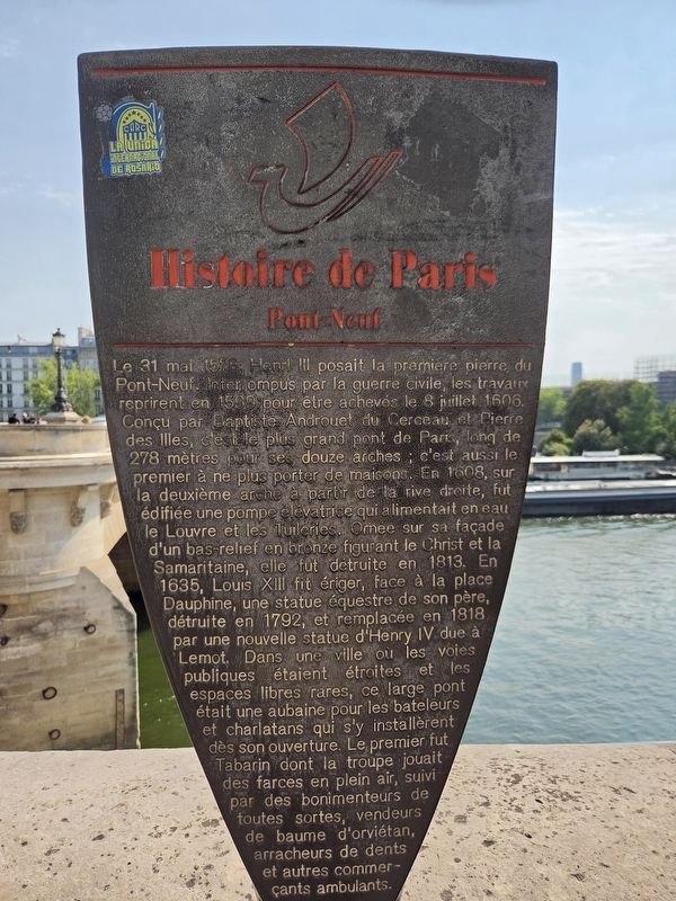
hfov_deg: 58.9
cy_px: 450
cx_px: 338
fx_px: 599
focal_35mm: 23
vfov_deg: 73.9
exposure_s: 1/6409
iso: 80
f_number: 1.8
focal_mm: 5.4
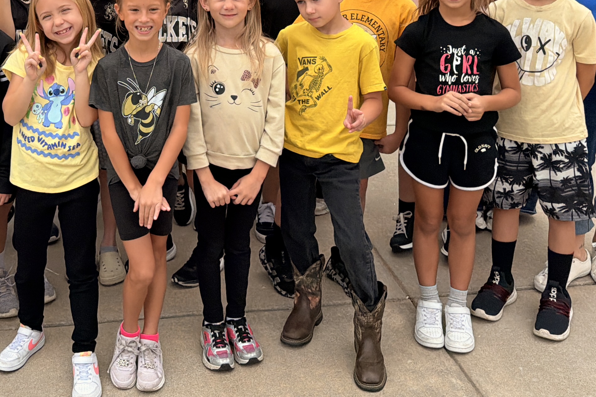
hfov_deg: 36.6
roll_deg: +2.3
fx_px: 877
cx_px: 146
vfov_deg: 23.9
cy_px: -36
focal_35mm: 53
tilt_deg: -4.3
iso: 400
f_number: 1.78
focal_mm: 6.76
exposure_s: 1/5319
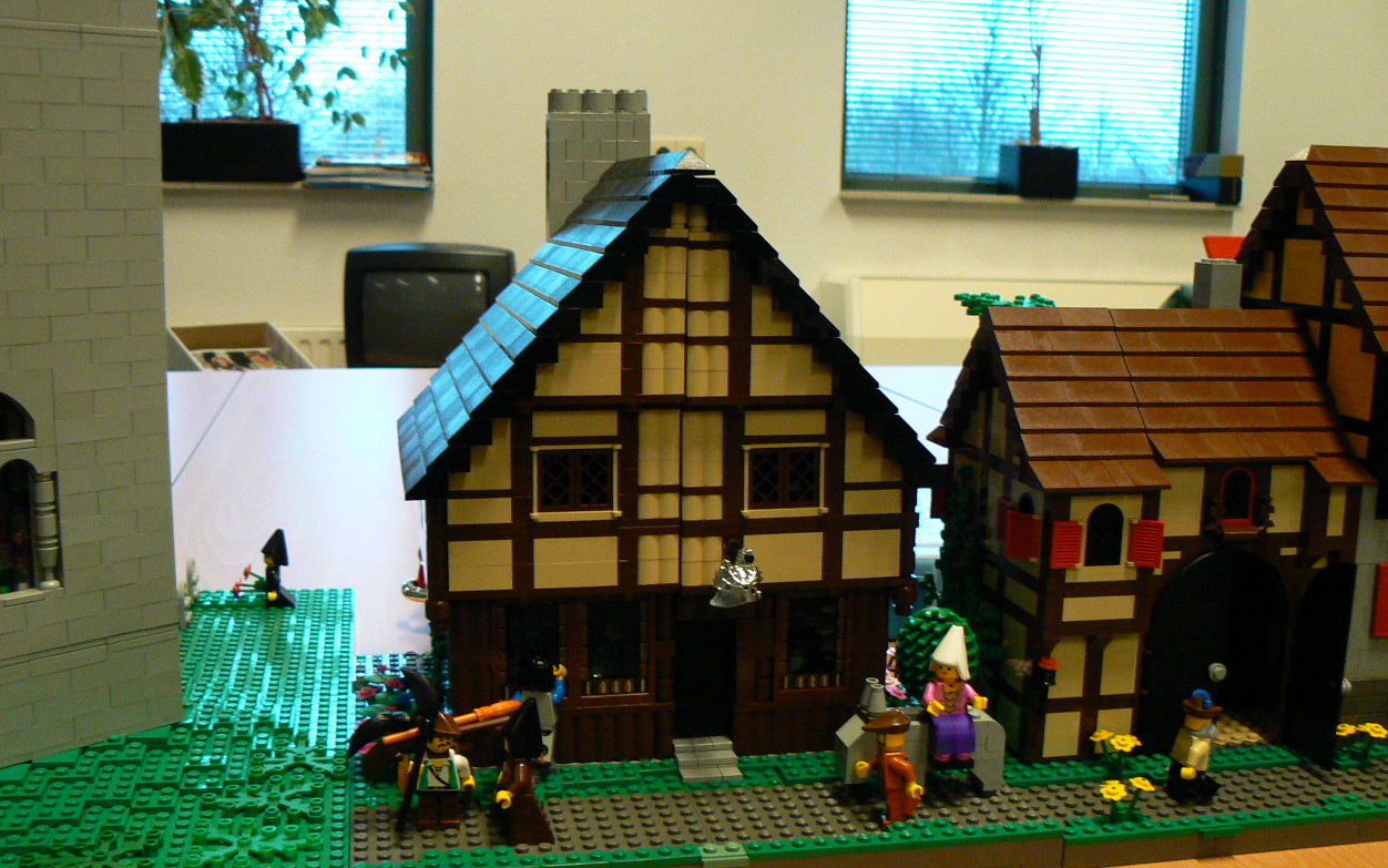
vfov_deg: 32.8
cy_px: 458
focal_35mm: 39
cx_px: 693
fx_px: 1476
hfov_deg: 50.4
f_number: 2.8
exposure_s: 1/25
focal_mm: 6
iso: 200
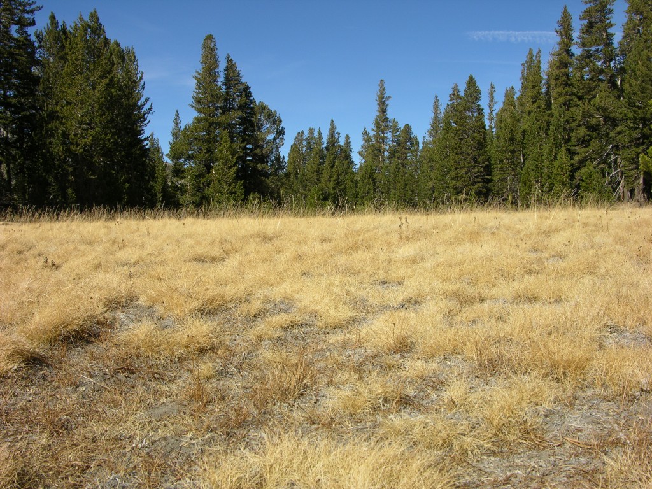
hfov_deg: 52.6
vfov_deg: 40.7
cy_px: 244
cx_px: 326
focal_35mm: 35
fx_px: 659
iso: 50
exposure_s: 1/223
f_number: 6.3
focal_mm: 8.9
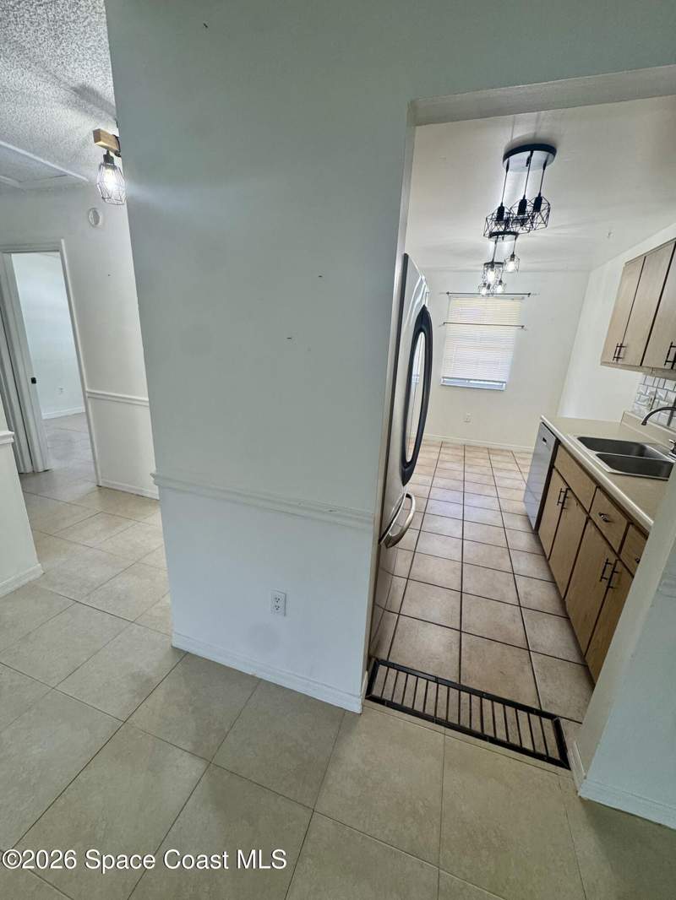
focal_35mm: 14
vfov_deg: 102.1
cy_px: 450
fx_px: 364
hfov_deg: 85.7
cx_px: 338
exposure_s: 1/120
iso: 160
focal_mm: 2.22
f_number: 2.2
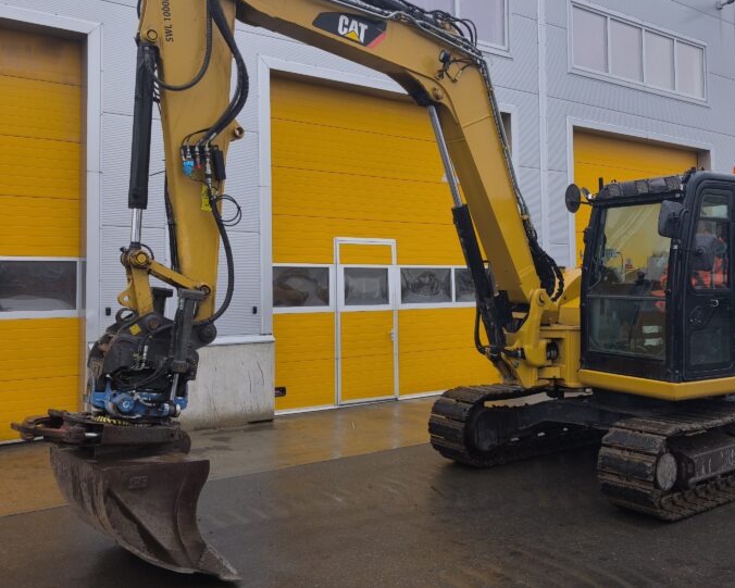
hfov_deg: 52.5
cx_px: 435
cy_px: 255
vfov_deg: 43.3
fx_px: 740
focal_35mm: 34
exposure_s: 1/266
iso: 50
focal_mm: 6.57
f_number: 1.6
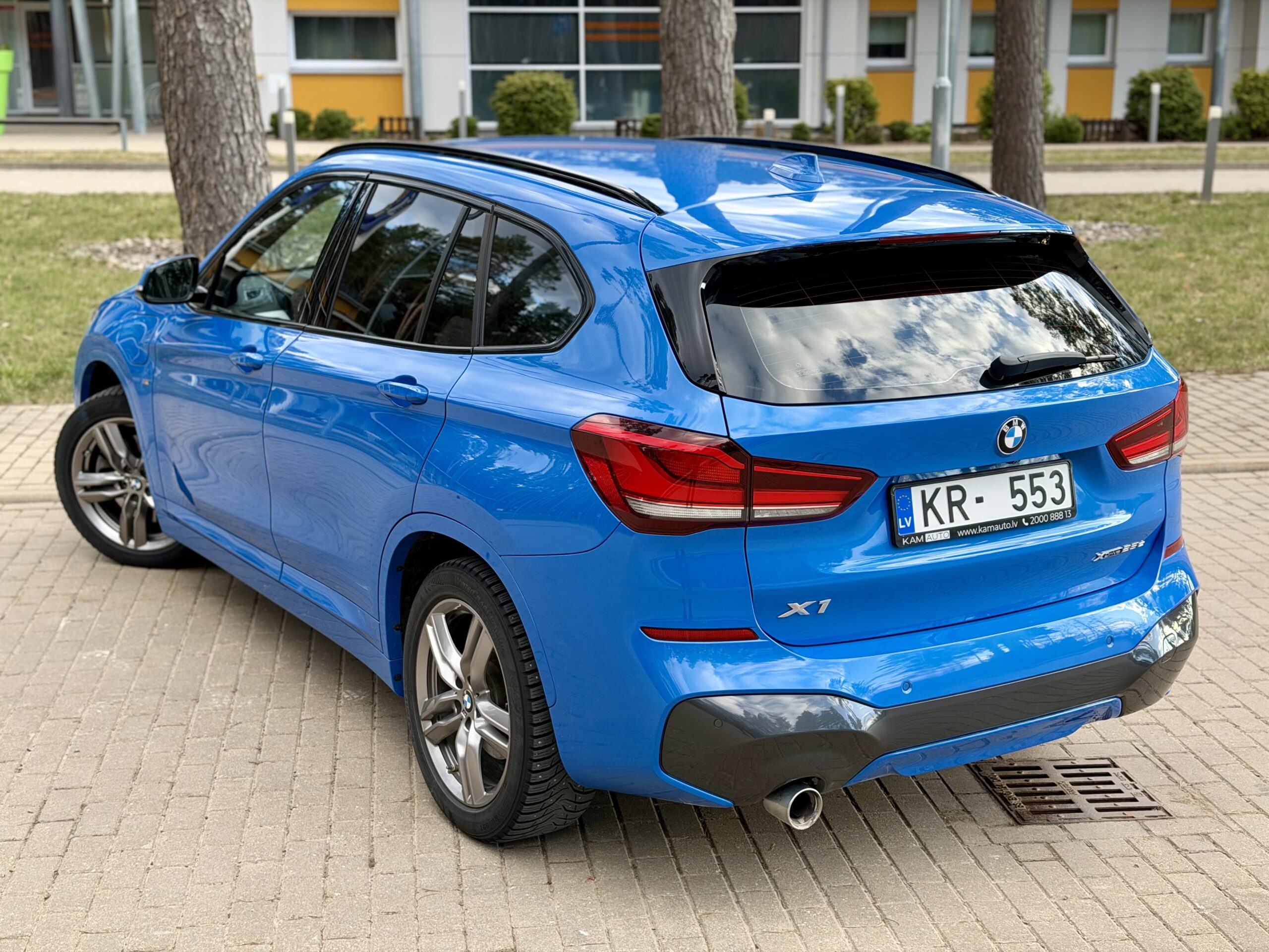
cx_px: 634
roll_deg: +0.7
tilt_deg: -13.2
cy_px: 476
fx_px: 1760
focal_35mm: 48
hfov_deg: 39.7
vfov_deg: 30.3
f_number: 1.78
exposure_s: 1/323
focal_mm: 6.76
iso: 64
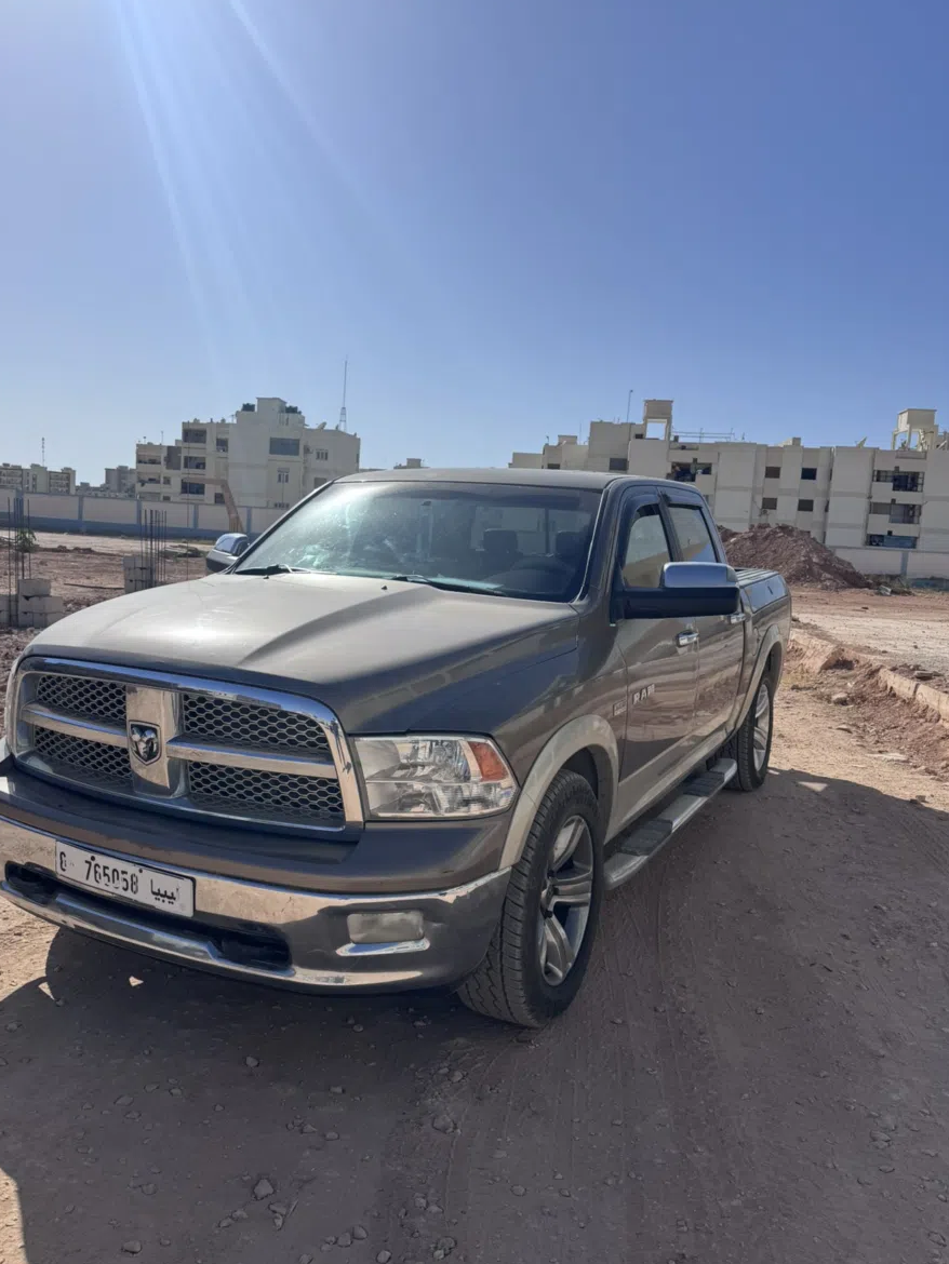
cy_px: 625
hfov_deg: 49.6
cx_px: 406
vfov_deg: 63.4
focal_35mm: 28
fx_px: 1023
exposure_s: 1/5348
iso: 80
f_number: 1.78
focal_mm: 6.76
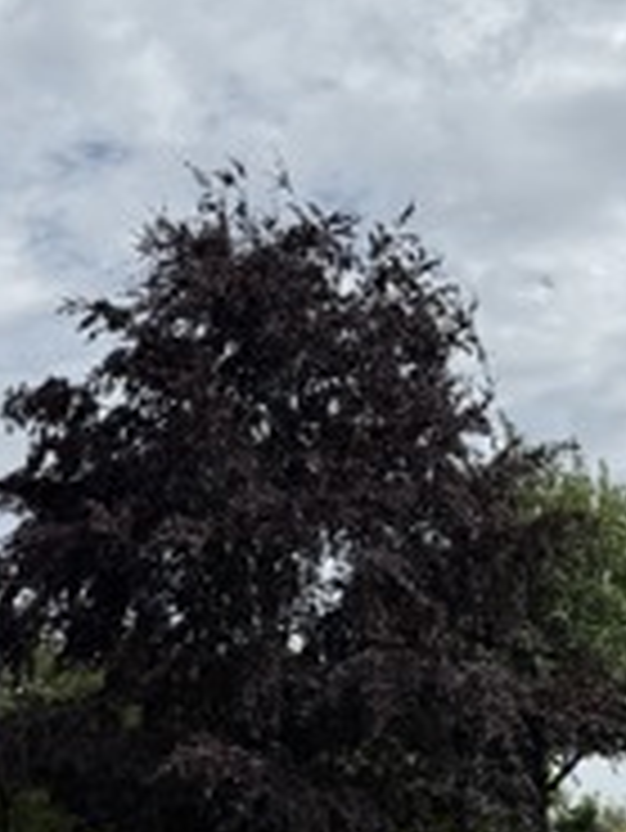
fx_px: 1999
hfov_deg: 17.7
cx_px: 158
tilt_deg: +10.0
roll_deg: +0.8
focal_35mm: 83
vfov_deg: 23.4
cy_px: 598
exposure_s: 1/8130
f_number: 1.78
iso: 80
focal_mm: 6.76
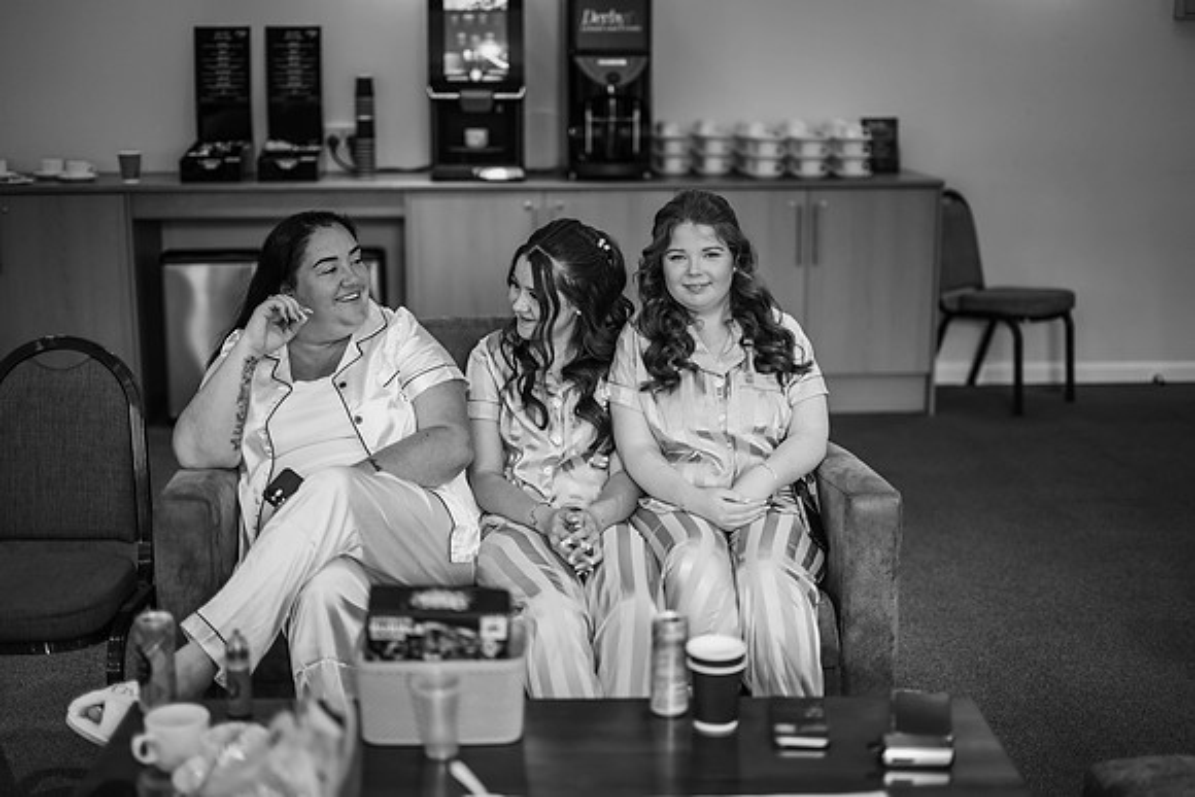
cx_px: 598
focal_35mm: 50
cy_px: 398
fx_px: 1660
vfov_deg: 27.0
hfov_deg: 39.6
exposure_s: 1/250
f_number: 1.4
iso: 280
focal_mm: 50
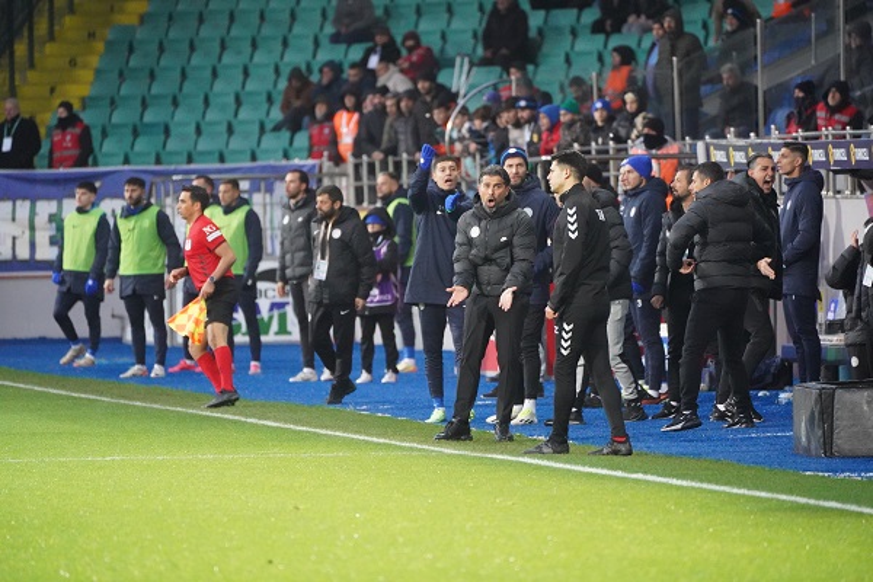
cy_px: 291
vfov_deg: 3.4
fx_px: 9699
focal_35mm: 400
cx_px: 436
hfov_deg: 5.2
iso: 12800
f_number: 5.6
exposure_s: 1/500
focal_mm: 400
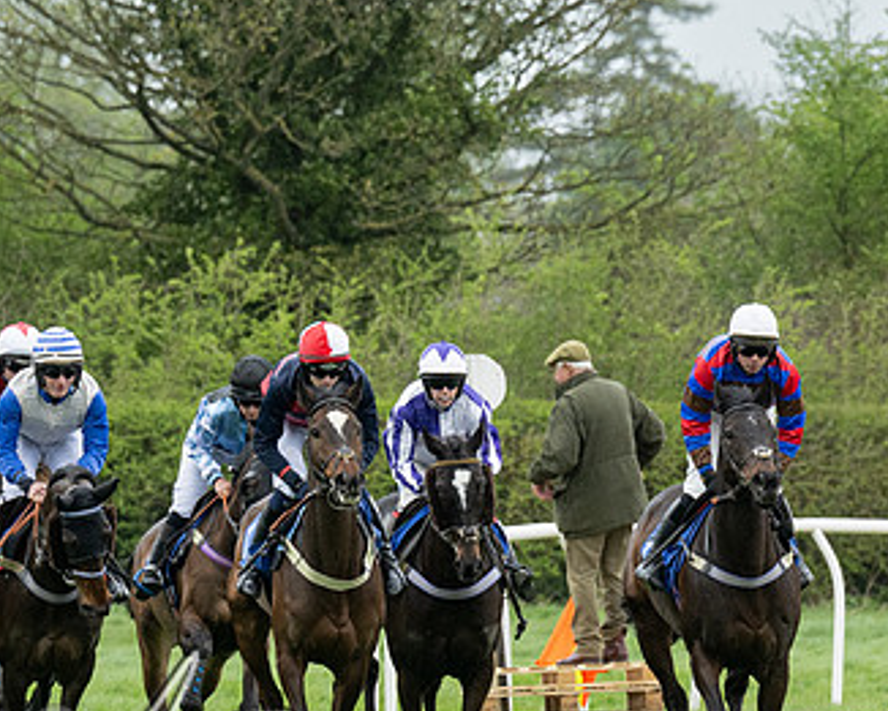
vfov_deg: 2.7
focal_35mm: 583
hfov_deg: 3.3
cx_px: 417
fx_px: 15327
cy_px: 640
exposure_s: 1/800
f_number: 5
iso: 400
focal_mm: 180
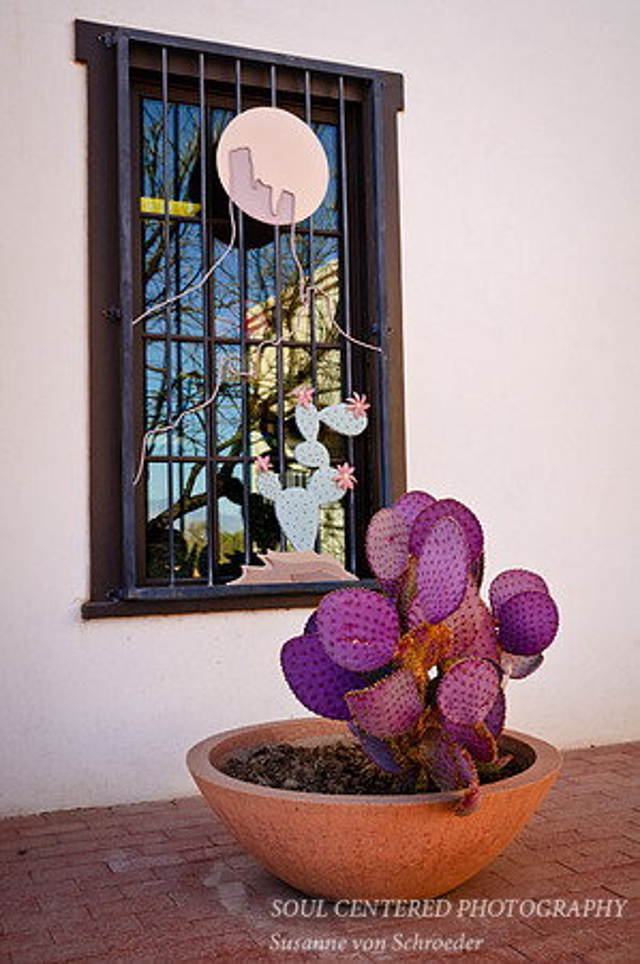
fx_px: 1082
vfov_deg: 48.0
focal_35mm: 40
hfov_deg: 32.9
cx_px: 320
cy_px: 482
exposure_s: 1/90
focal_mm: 27
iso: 200
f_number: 9.5
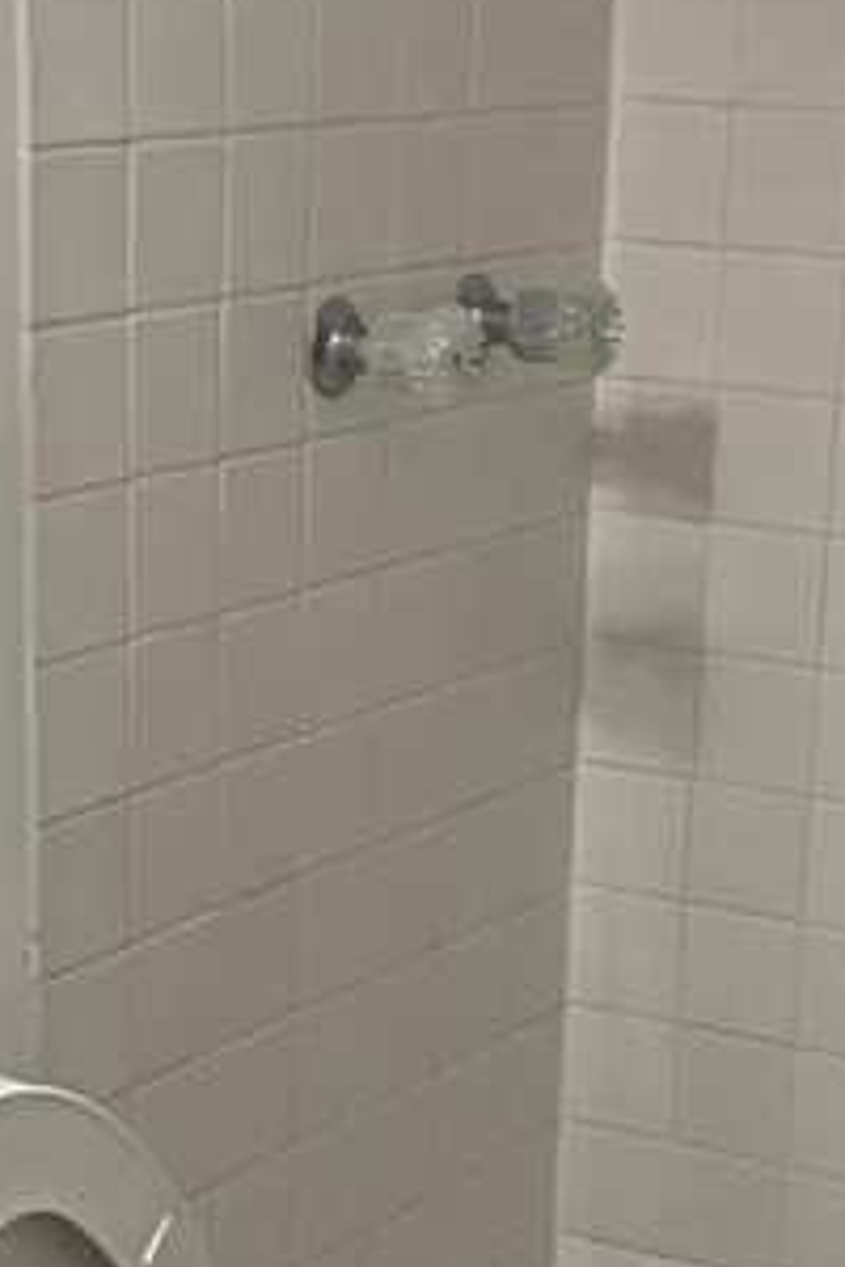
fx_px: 3380
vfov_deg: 20.9
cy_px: 1073
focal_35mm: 96
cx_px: 389
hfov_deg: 14.2
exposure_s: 1/60
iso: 200
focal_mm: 4.2
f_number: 1.6
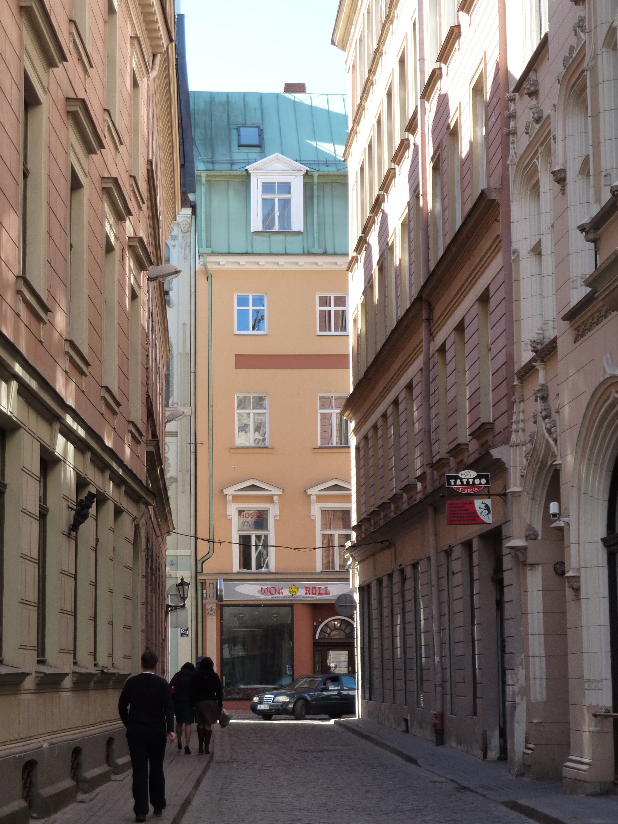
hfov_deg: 18.9
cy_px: 412
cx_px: 309
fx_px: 1857
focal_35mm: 78
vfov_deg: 25.0
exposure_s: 1/125
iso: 125
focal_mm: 12.8
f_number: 4.2
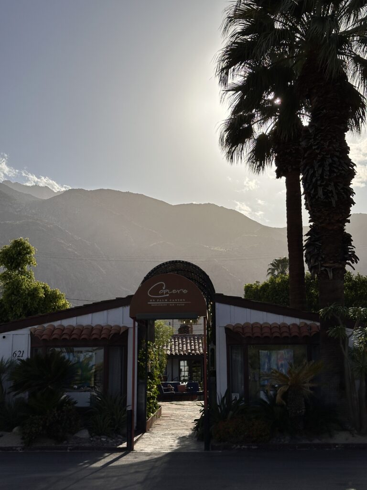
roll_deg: -0.8
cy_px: 245
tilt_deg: +11.1
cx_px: 184
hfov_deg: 30.3
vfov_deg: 39.7
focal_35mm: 48
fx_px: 679
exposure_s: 1/15873
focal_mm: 6.86
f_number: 1.78
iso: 64
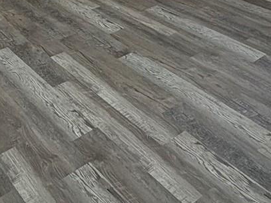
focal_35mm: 55
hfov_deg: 34.6
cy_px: -131
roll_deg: +0.1
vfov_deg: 20.9
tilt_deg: -5.3
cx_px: 90
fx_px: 430
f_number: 2.2
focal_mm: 2.22
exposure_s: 1/131
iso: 160
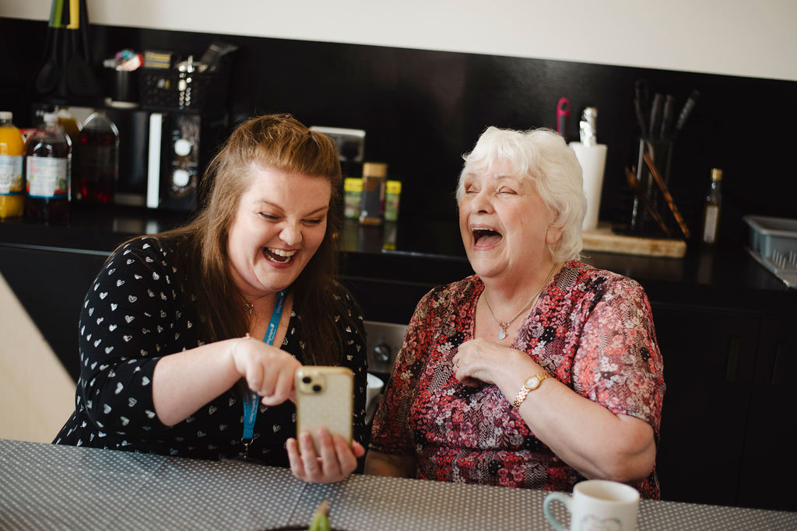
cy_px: 266
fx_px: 1172
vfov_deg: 25.6
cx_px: 398
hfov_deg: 37.6
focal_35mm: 53
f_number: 2
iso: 160
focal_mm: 50
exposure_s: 1/200
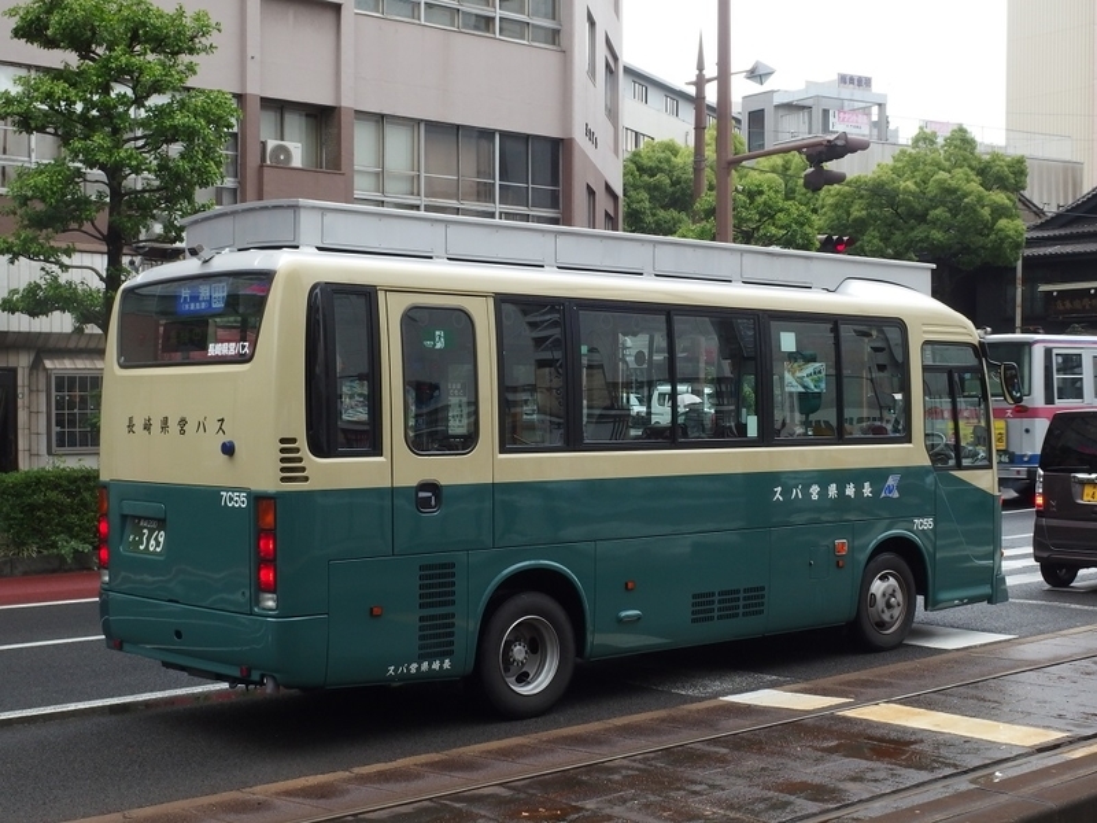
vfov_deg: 26.1
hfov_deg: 34.3
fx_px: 1775
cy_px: 412
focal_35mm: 56
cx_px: 548
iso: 200
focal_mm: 10
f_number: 7.1
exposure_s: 1/100
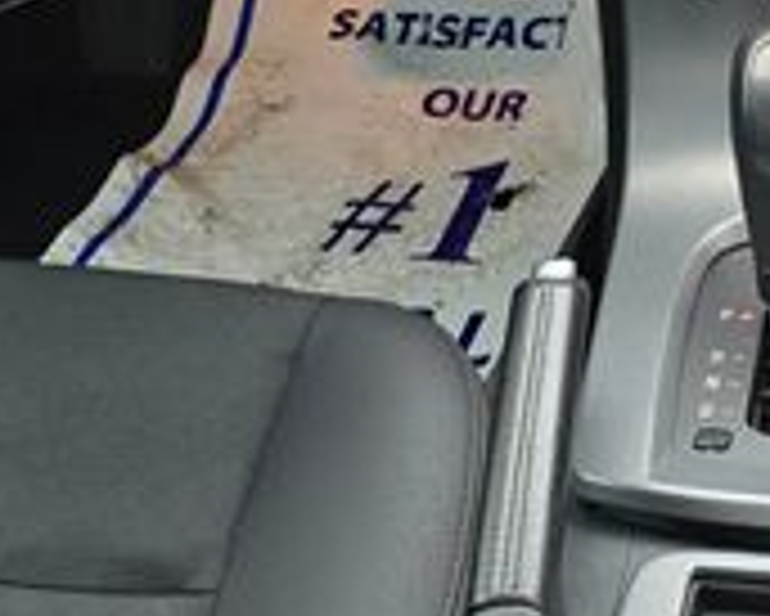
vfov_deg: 17.6
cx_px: 756
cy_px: -85
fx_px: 1915
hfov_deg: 22.0
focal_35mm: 84
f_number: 1.7
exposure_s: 1/180
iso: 200
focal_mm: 6.3
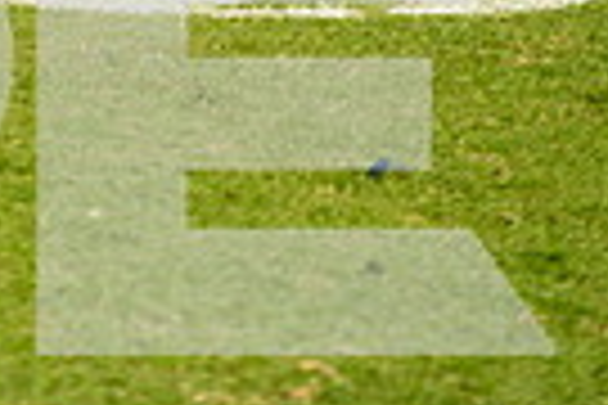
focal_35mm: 266
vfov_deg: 5.1
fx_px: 4492
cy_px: -425
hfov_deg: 7.5
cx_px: -576
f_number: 3.5
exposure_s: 1/800
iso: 800
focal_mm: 62
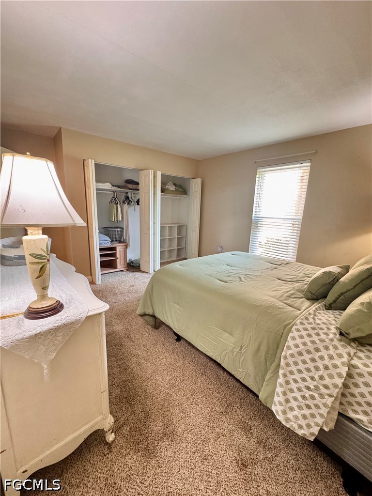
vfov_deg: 102.1
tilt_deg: -11.9
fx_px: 201
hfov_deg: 85.7
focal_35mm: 14
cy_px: 248
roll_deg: -1.0
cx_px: 186
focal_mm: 2.22
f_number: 2.2
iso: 640
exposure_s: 1/60
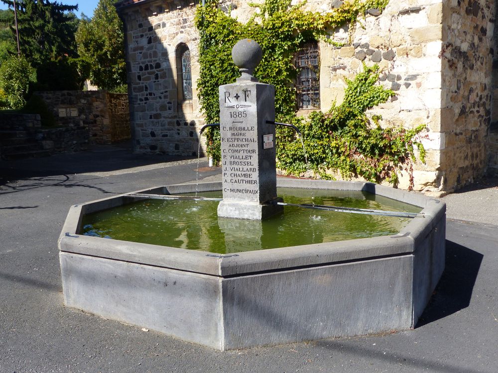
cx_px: 249
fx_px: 489
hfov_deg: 54.0
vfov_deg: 41.8
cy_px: 186
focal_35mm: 34
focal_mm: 6.2
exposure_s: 1/640
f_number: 4
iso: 100
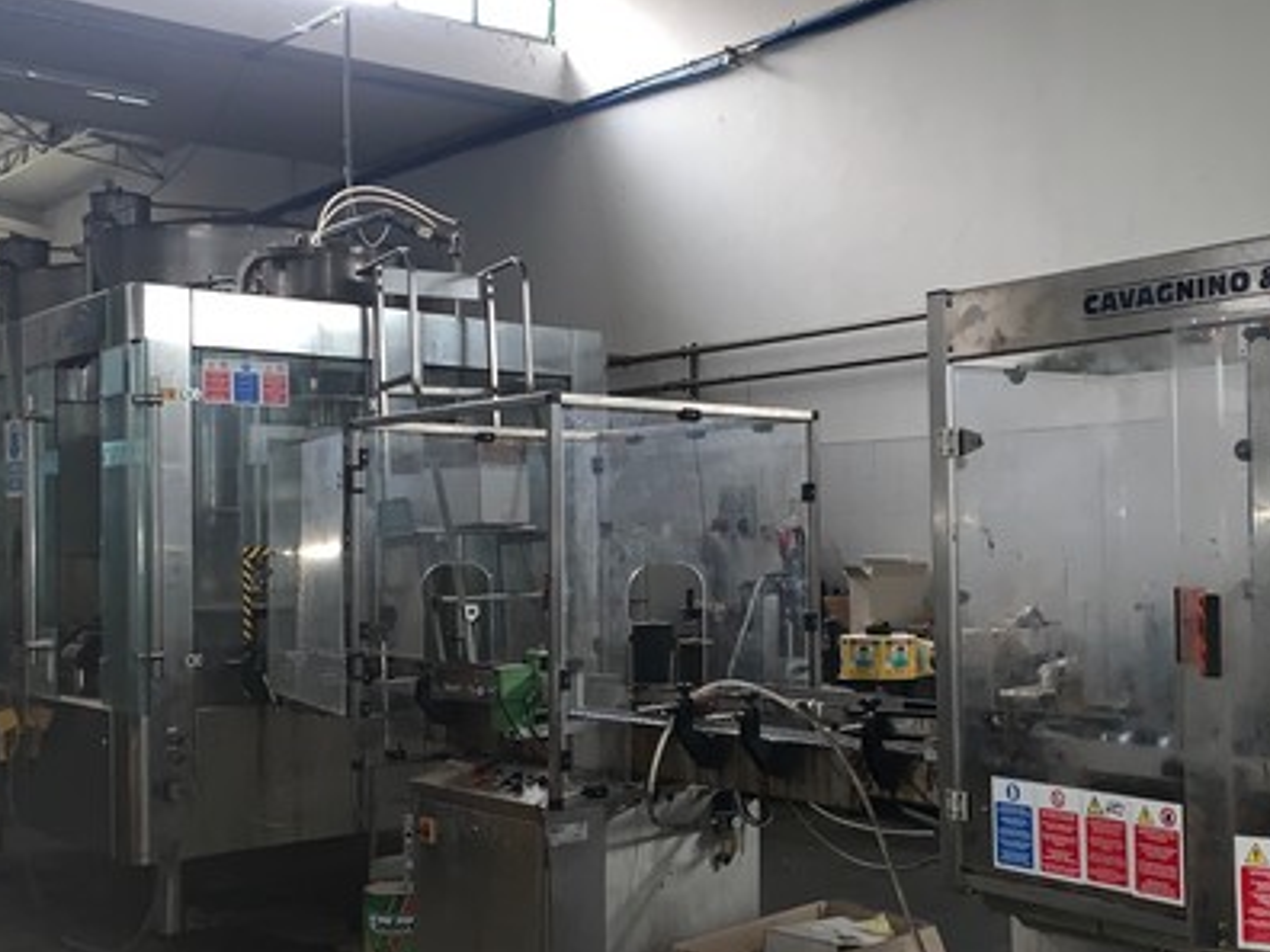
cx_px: 882
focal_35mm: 42
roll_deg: +1.6
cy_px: 545
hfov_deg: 43.9
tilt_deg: -1.2
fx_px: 1541
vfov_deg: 34.3
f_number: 1.8
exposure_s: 1/4
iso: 100
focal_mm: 4.25
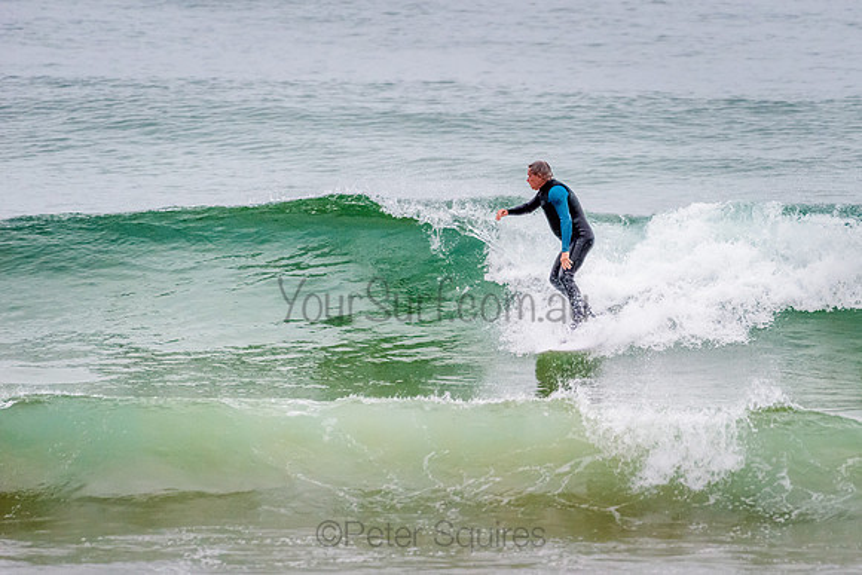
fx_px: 14689
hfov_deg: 3.4
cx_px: 529
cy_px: 258
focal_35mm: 613
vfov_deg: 2.2
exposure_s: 1/1000
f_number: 5.6
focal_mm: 500
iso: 1800
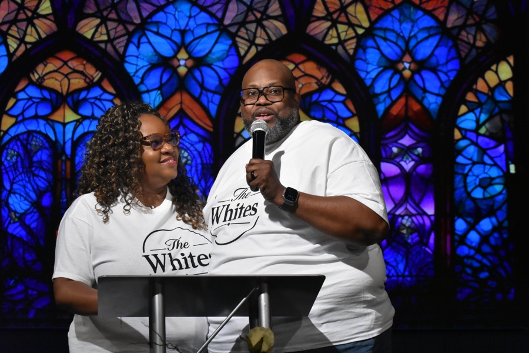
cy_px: 176
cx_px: 264
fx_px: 1455
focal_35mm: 99
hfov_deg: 20.6
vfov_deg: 13.8
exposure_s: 1/800
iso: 6400
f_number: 6.3
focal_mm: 66
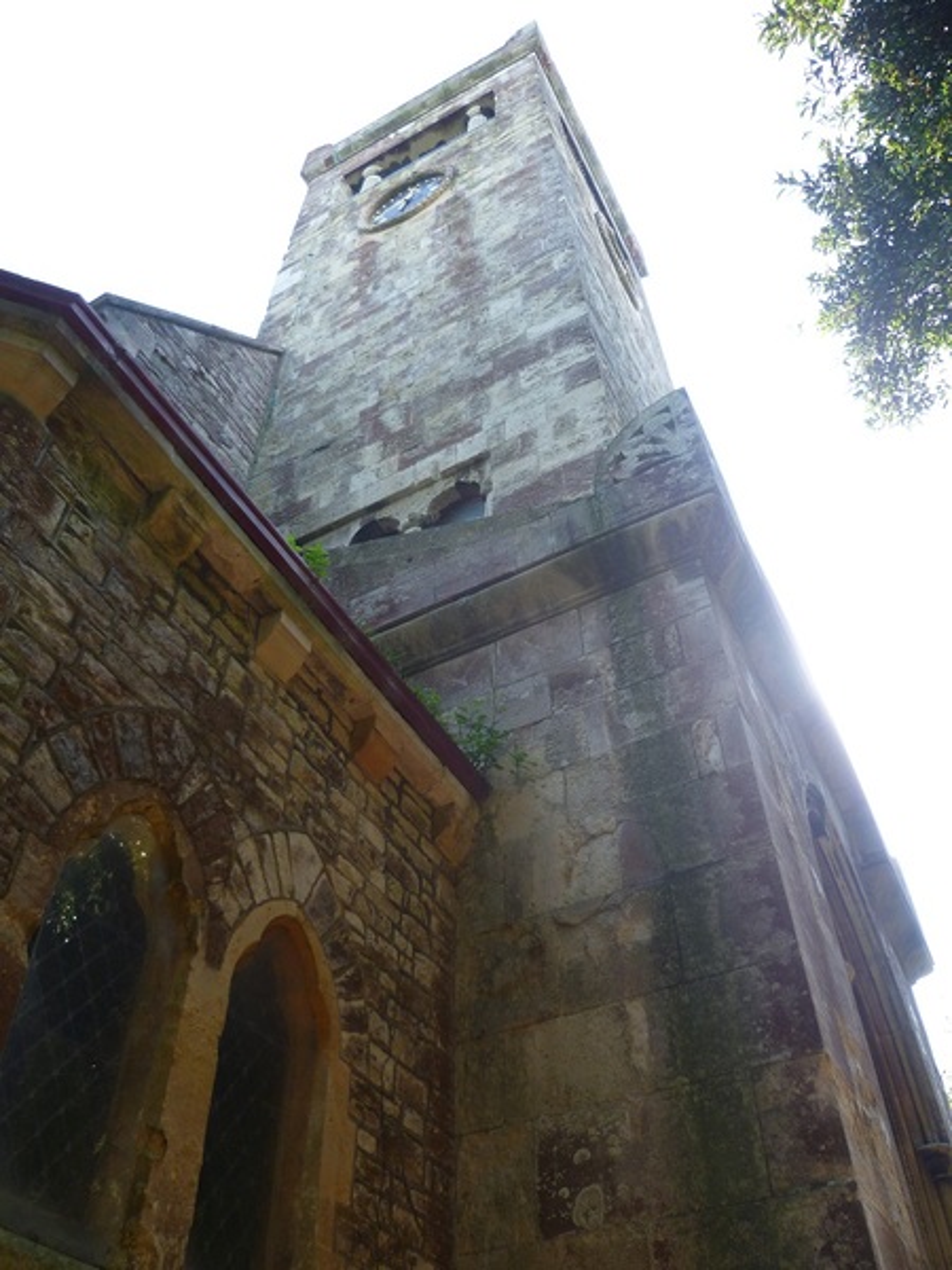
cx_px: 476
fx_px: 1027
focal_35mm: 28
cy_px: 635
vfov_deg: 63.4
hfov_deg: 49.7
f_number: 2.8
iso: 80
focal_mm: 5
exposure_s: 1/125
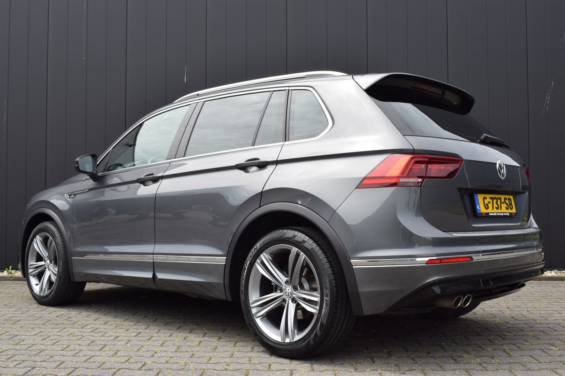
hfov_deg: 47.9
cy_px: 188
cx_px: 282
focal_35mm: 40
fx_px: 636
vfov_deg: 33.0
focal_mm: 27
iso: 200
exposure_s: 1/320
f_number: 9
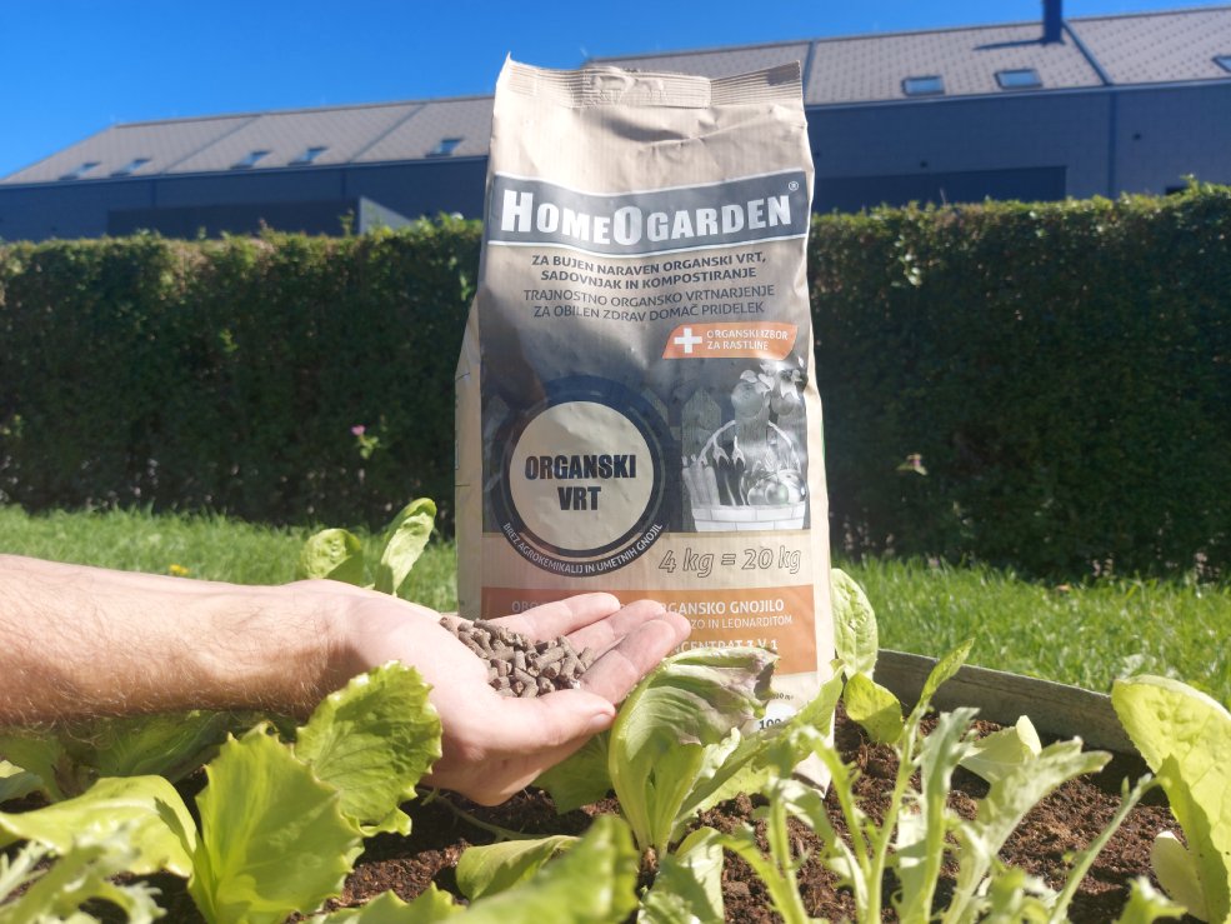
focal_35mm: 24
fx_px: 854
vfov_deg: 56.8
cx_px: 616
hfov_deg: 71.6
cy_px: 462
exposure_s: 1/871
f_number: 1.8
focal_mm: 5.23
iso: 32
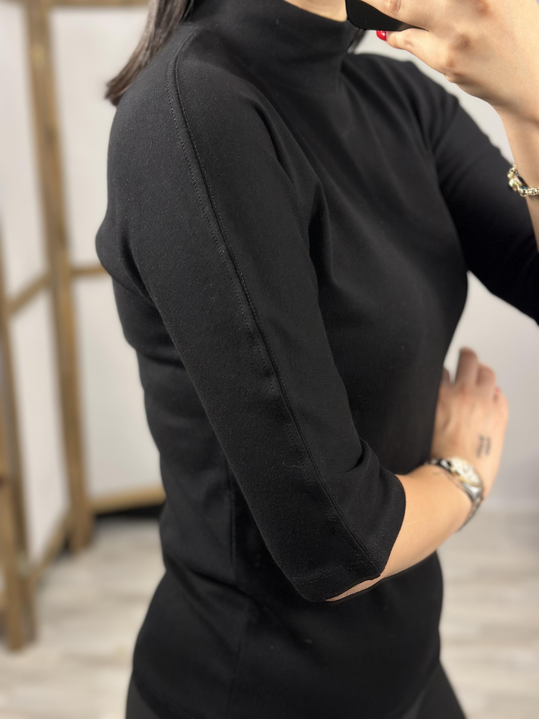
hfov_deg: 30.3
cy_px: 360
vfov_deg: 39.7
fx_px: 997
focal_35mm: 48
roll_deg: +6.2
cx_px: 270
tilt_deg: -37.5
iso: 100
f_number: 1.78
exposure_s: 1/100
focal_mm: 6.86
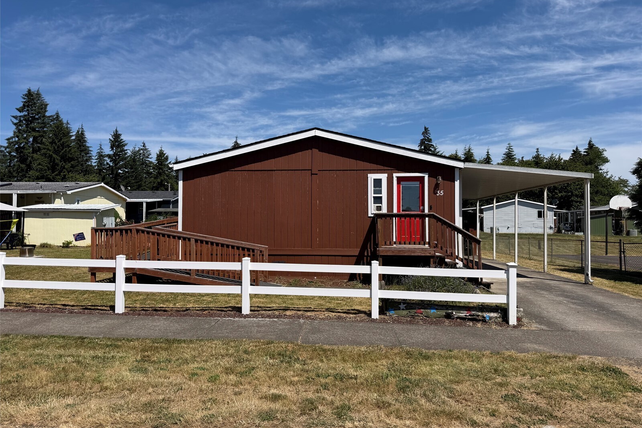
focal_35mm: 25
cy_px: 211
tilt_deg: +2.0
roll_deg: -0.4
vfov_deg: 51.3
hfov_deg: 71.5
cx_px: 321
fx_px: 446
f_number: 1.78
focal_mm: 6.76
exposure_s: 1/6711
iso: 80
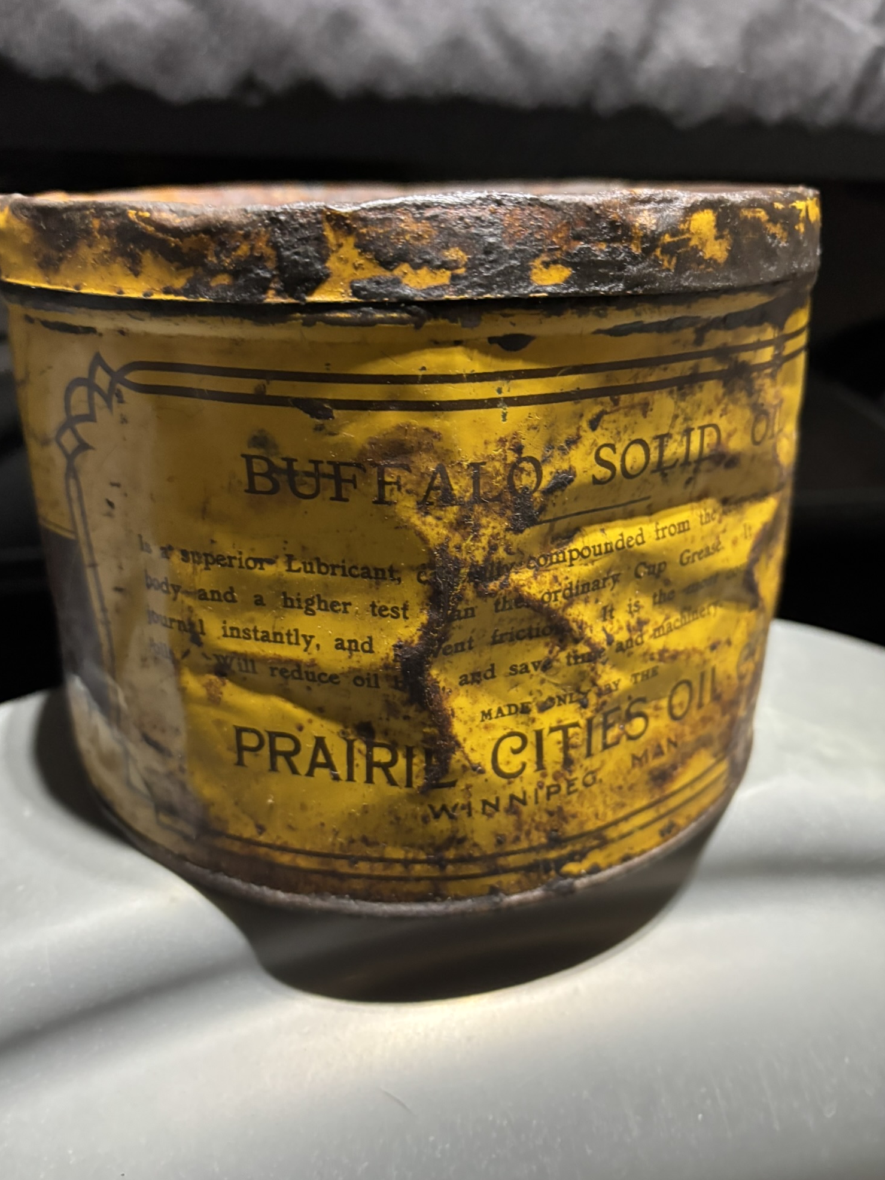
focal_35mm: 27
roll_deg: +0.2
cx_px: 433
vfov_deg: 65.3
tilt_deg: -20.3
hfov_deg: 51.4
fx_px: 920
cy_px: 573
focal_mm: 5.96
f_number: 1.6
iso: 640
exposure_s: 1/40
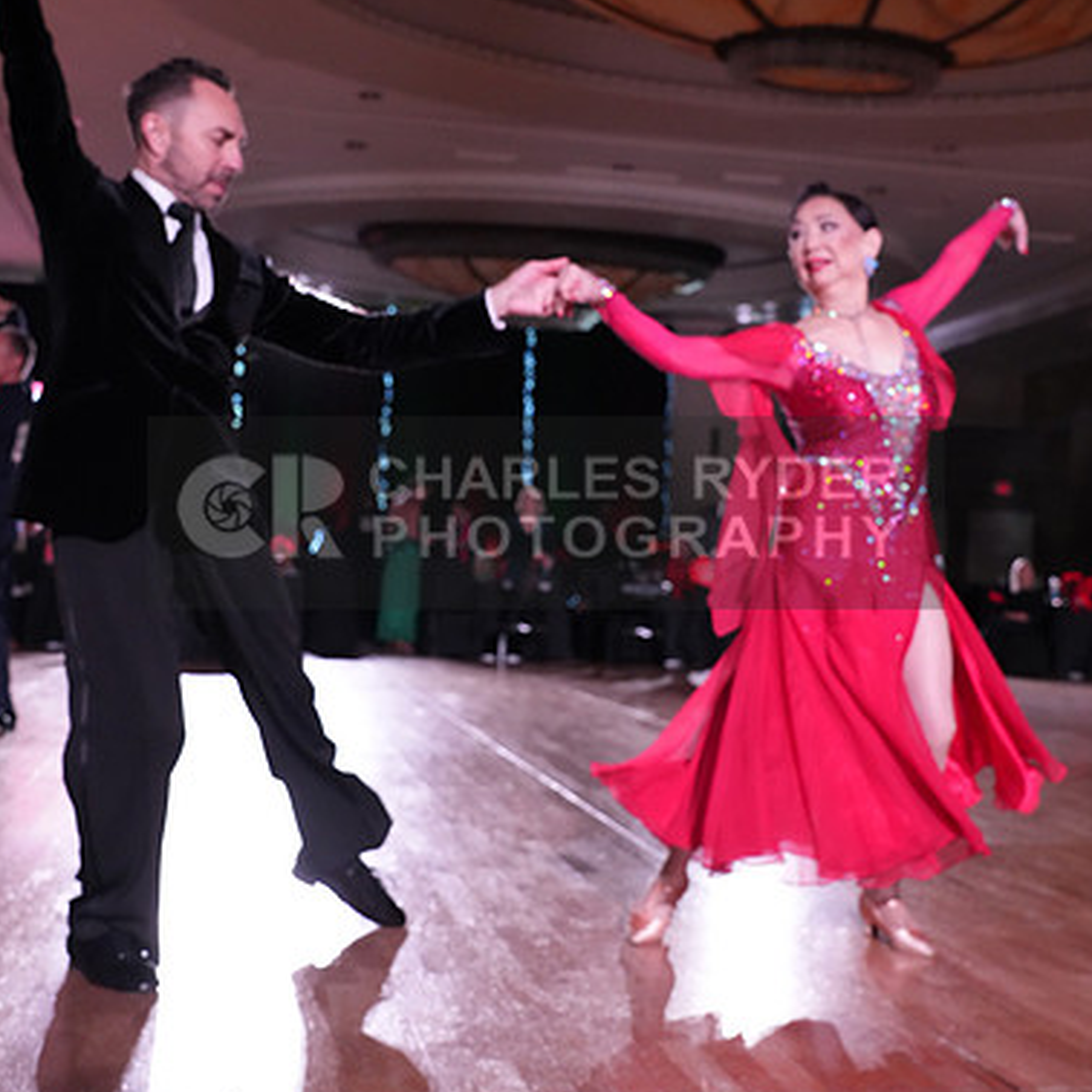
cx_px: 547
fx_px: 1535
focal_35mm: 43
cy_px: 514
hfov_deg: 39.2
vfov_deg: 39.2
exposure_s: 1/320
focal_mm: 33
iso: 5000
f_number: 5.6
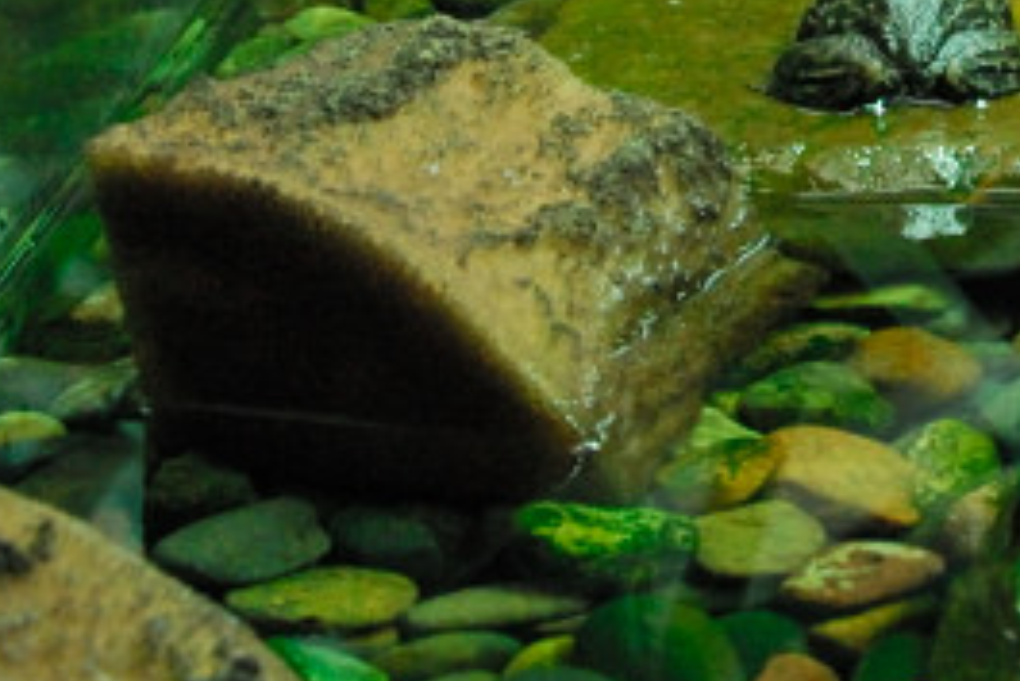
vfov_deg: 8.6
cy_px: -25
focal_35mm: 159
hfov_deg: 12.8
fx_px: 4493
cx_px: 931
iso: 1600
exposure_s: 1/60
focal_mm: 35
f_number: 8
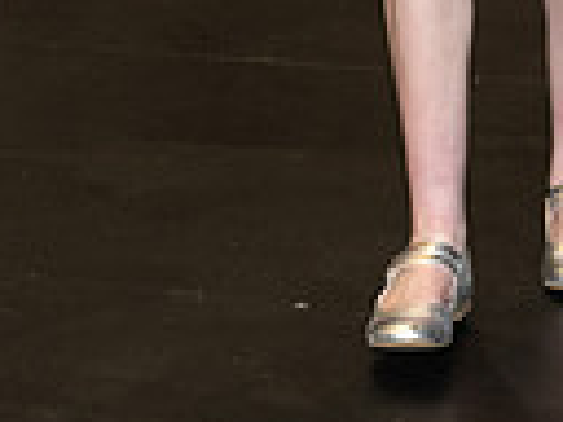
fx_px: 4635
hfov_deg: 6.9
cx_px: 226
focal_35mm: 285
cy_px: -499
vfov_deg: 5.1
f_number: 5
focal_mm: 47
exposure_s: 1/125
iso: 1000
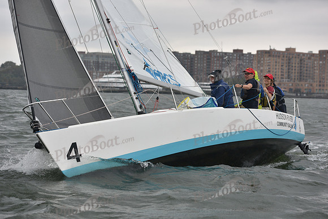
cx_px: 164
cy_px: 110
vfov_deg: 14.4
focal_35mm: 95
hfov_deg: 21.5
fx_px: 866
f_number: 5
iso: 320
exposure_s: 1/800
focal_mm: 95
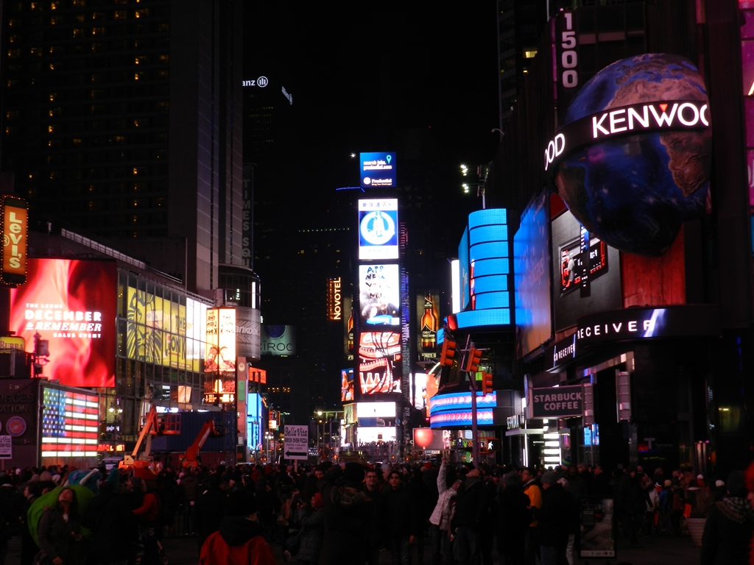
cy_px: 282
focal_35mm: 53
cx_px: 377
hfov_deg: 36.2
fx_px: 1154
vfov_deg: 27.5
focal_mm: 9.4
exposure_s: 1/40
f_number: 4.4
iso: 180
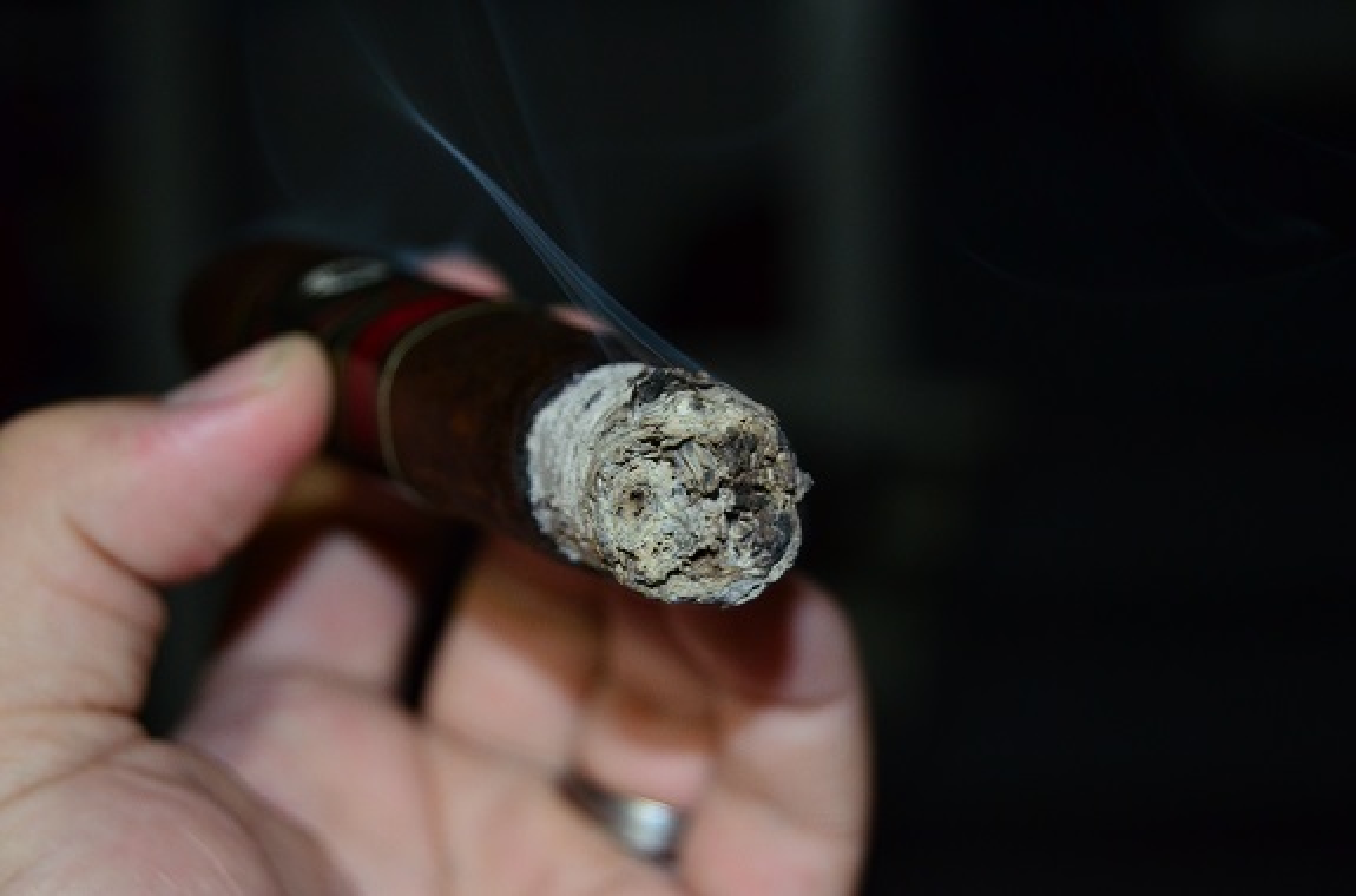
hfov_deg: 24.7
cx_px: 678
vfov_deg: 16.5
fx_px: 3099
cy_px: 448
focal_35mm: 82
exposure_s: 1/60
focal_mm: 55
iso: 1250
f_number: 5.6
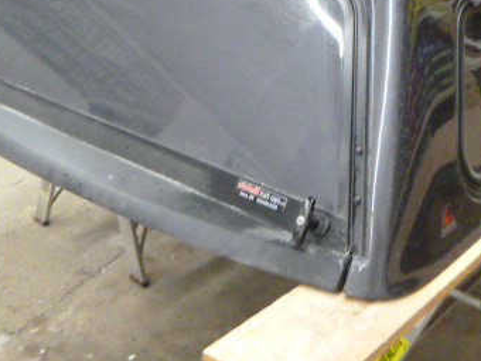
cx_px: 310
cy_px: 115
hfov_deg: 40.1
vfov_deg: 30.6
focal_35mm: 47
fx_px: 653
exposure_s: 1/20
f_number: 3.9
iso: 800
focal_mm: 4.5
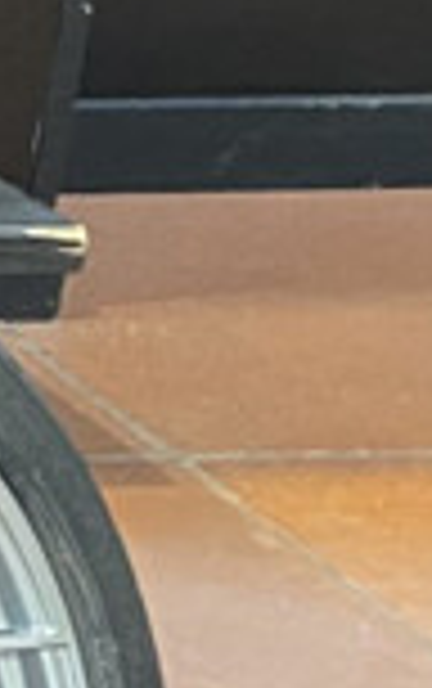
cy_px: 85
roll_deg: +0.0
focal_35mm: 192
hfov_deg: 5.1
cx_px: -1897
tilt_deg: -19.4
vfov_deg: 10.8
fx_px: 3607
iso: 400
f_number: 1.8
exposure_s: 1/40
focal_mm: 4.25
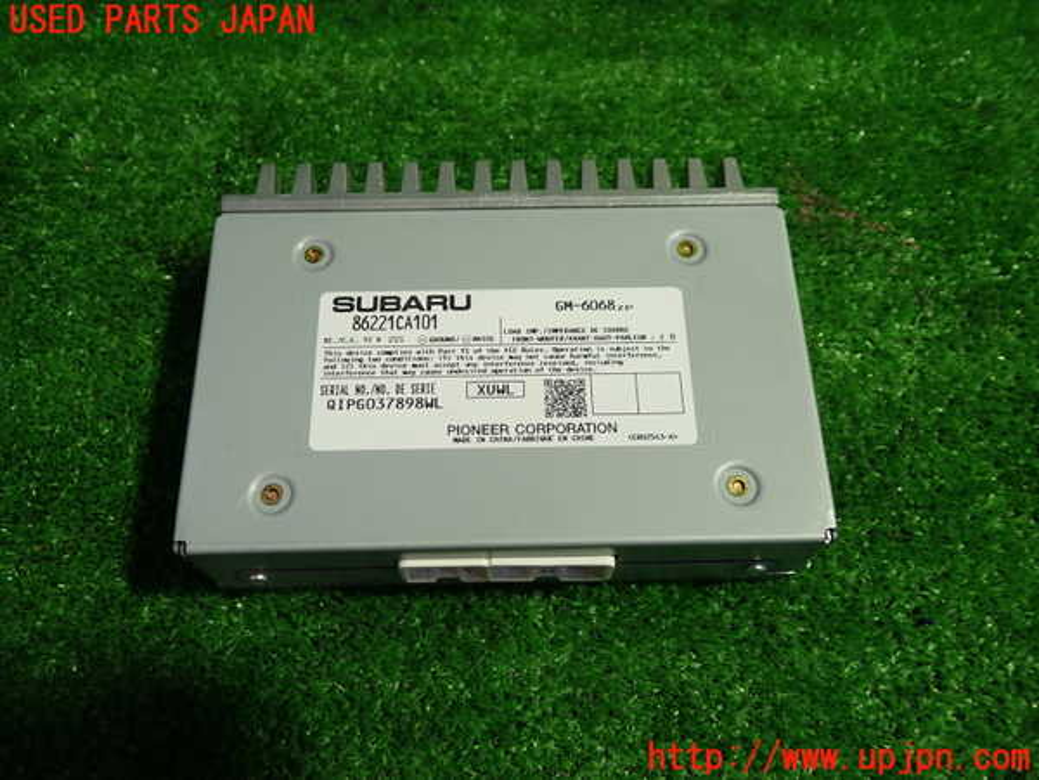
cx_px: 520
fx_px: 900
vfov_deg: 46.8
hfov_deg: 60.0
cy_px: 390
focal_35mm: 30
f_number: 2.3
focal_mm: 5.4
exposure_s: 1/60
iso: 200
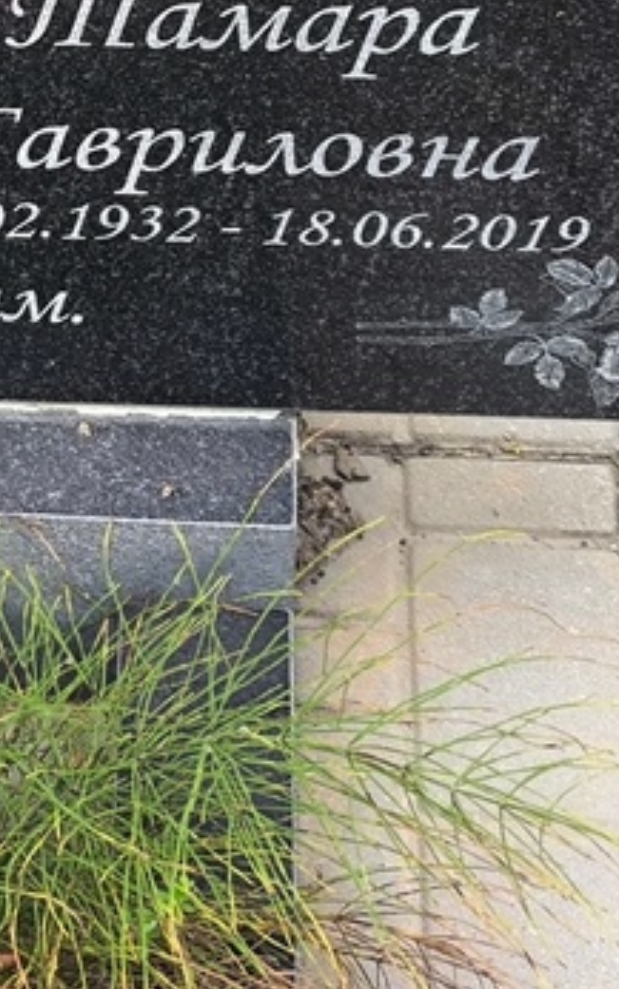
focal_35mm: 122
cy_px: 137
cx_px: -147
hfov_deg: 10.5
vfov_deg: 16.9
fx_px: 3292
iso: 100
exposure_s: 1/120
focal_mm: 4.71
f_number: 1.7
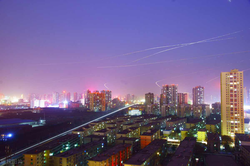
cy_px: 83
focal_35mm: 33
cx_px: 125
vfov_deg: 39.9
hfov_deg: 57.2
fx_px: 229
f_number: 11
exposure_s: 251
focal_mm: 22
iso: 100
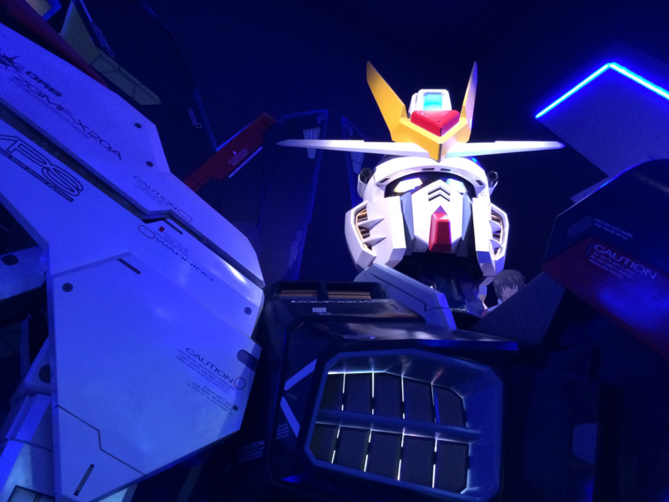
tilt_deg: +25.0
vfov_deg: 48.2
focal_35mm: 29
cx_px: 334
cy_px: 251
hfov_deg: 61.7
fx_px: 560
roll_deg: -0.3
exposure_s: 1/20
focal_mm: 4.15
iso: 250
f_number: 2.2
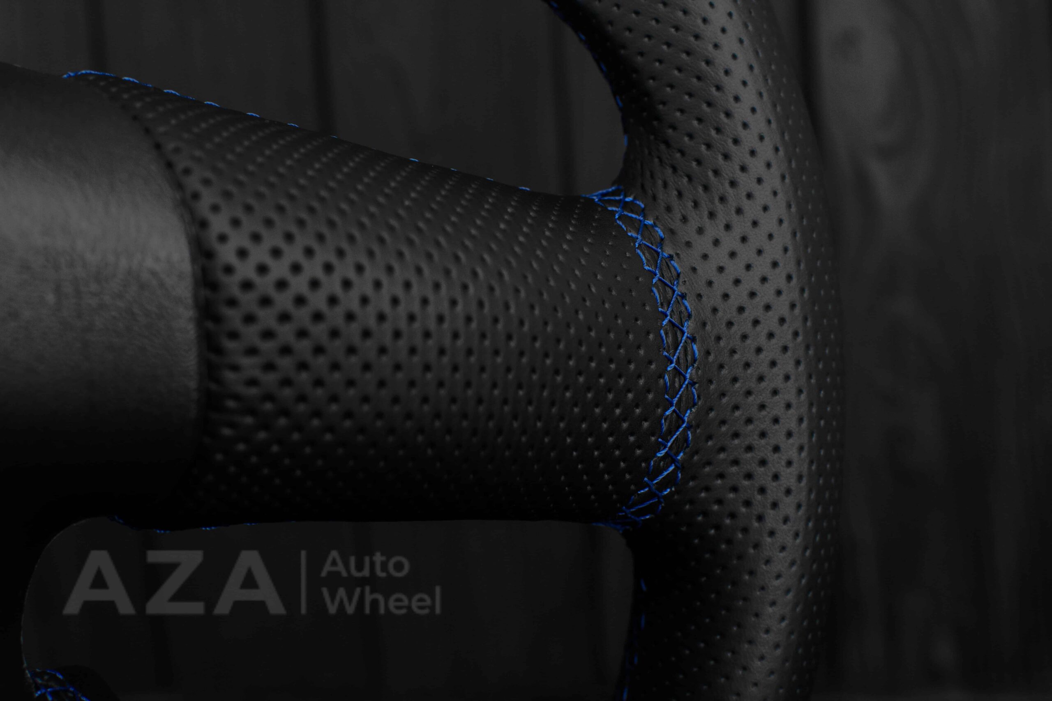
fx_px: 1534
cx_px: 526
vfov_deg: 25.8
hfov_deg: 37.8
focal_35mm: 52
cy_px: 350
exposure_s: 1/125
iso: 500
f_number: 6.3
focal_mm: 35
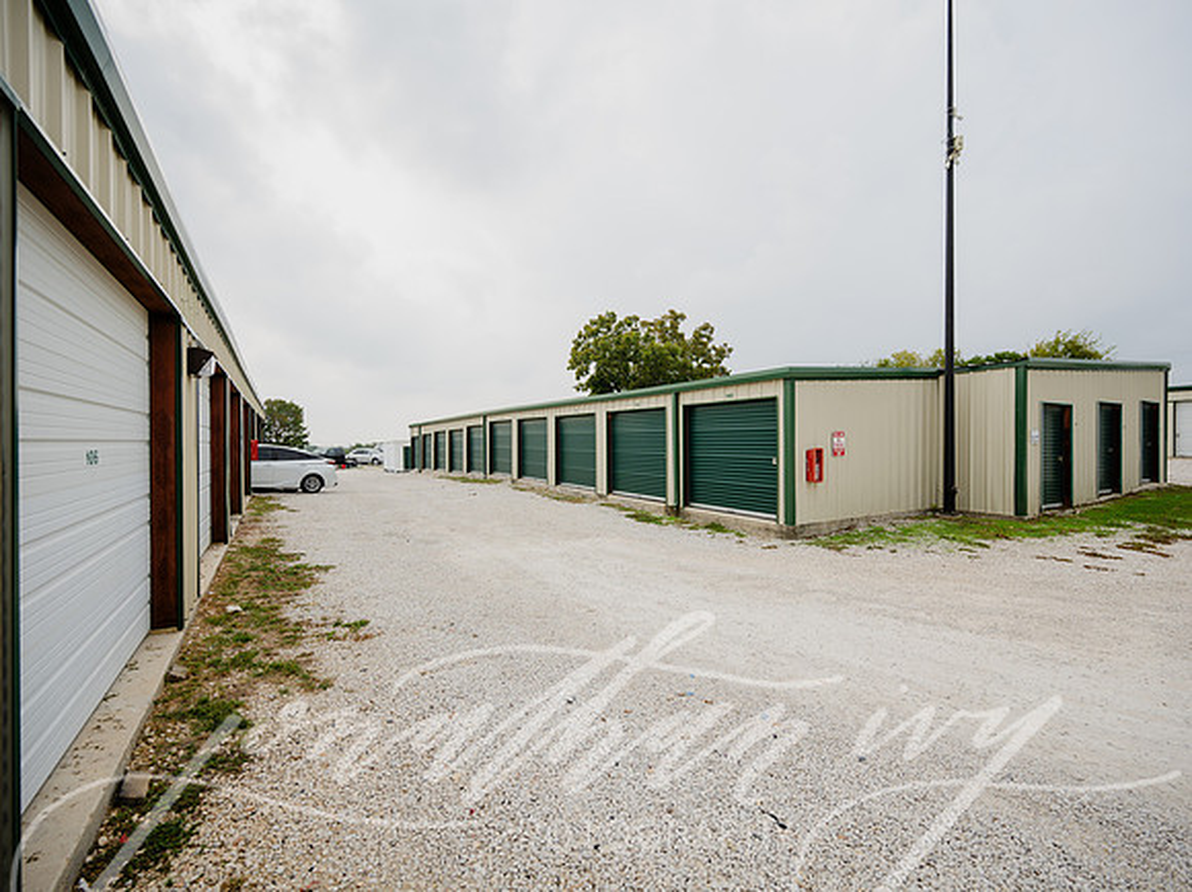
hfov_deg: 97.7
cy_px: 446
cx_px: 596
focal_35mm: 15
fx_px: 521
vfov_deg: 81.2
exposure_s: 1/500
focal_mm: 14
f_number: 4
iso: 100
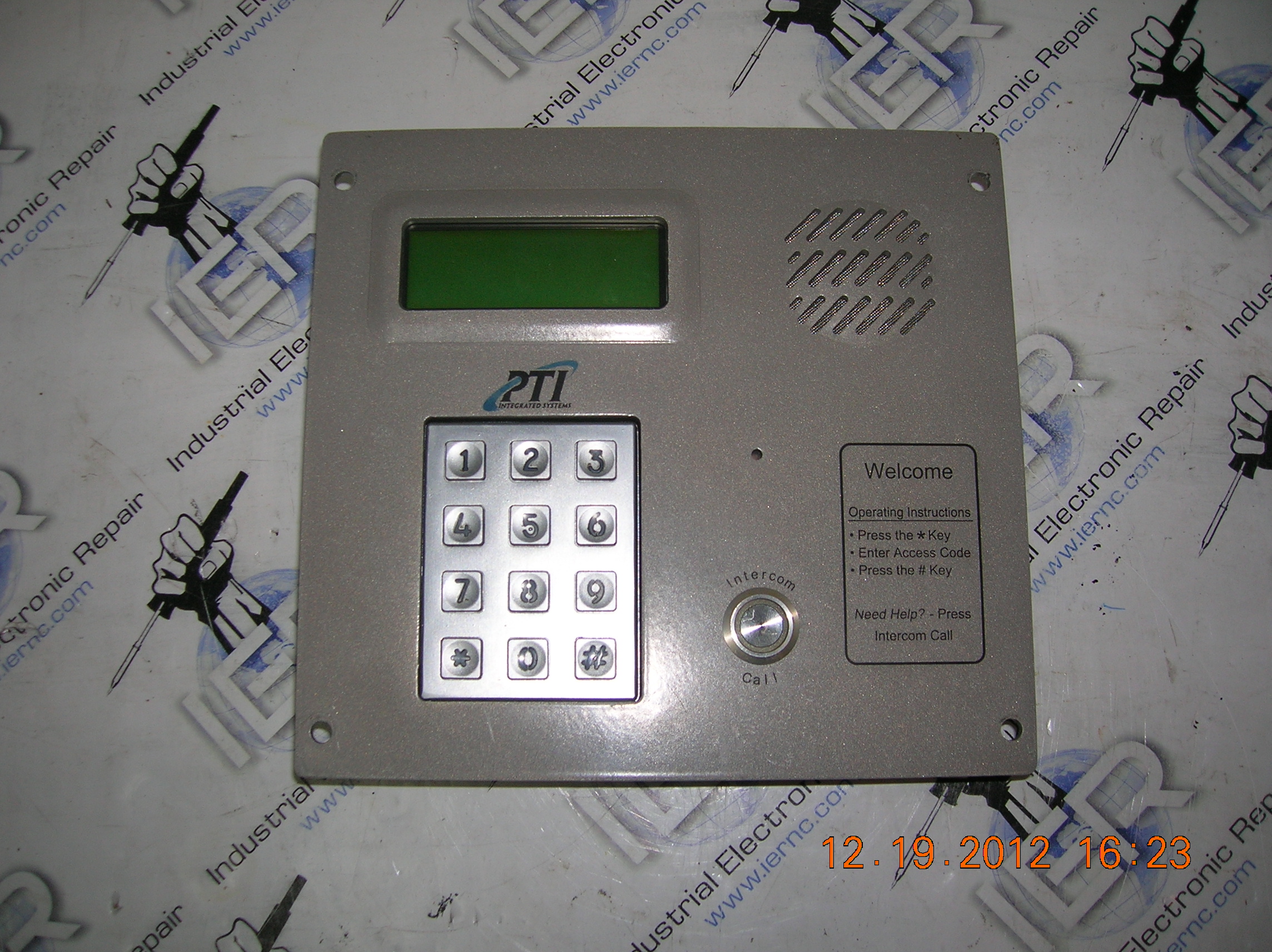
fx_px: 1248
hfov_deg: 54.0
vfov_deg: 41.7
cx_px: 636
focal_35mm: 34
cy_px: 476
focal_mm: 5.7
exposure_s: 1/60.1
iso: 50
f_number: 2.9
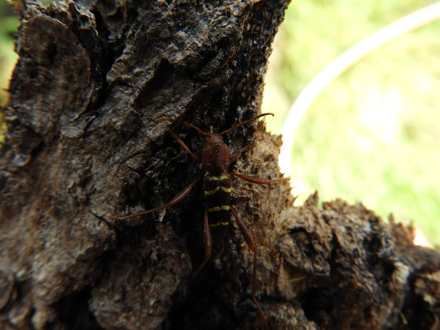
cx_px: 220
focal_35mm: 30
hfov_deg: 60.0
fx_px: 381
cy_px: 165
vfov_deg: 46.8
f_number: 3.5
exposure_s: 1/125
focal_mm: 5.4
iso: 100
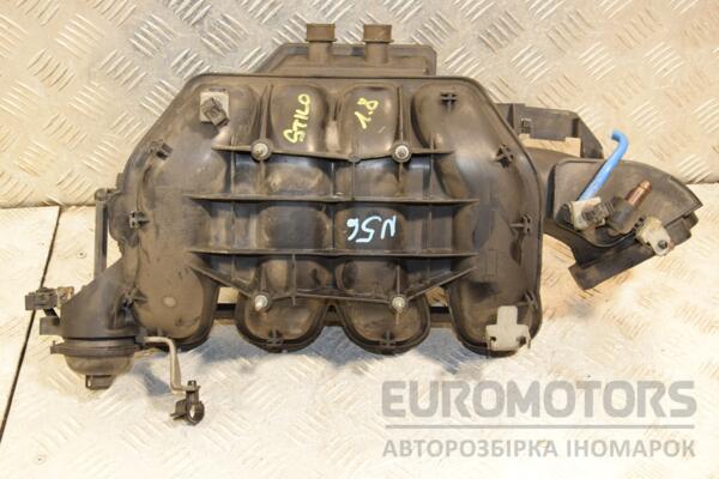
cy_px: 240
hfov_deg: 41.1
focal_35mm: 48
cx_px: 360
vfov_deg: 28.1
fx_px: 959
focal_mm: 32
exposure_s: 1/50
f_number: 8
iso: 800
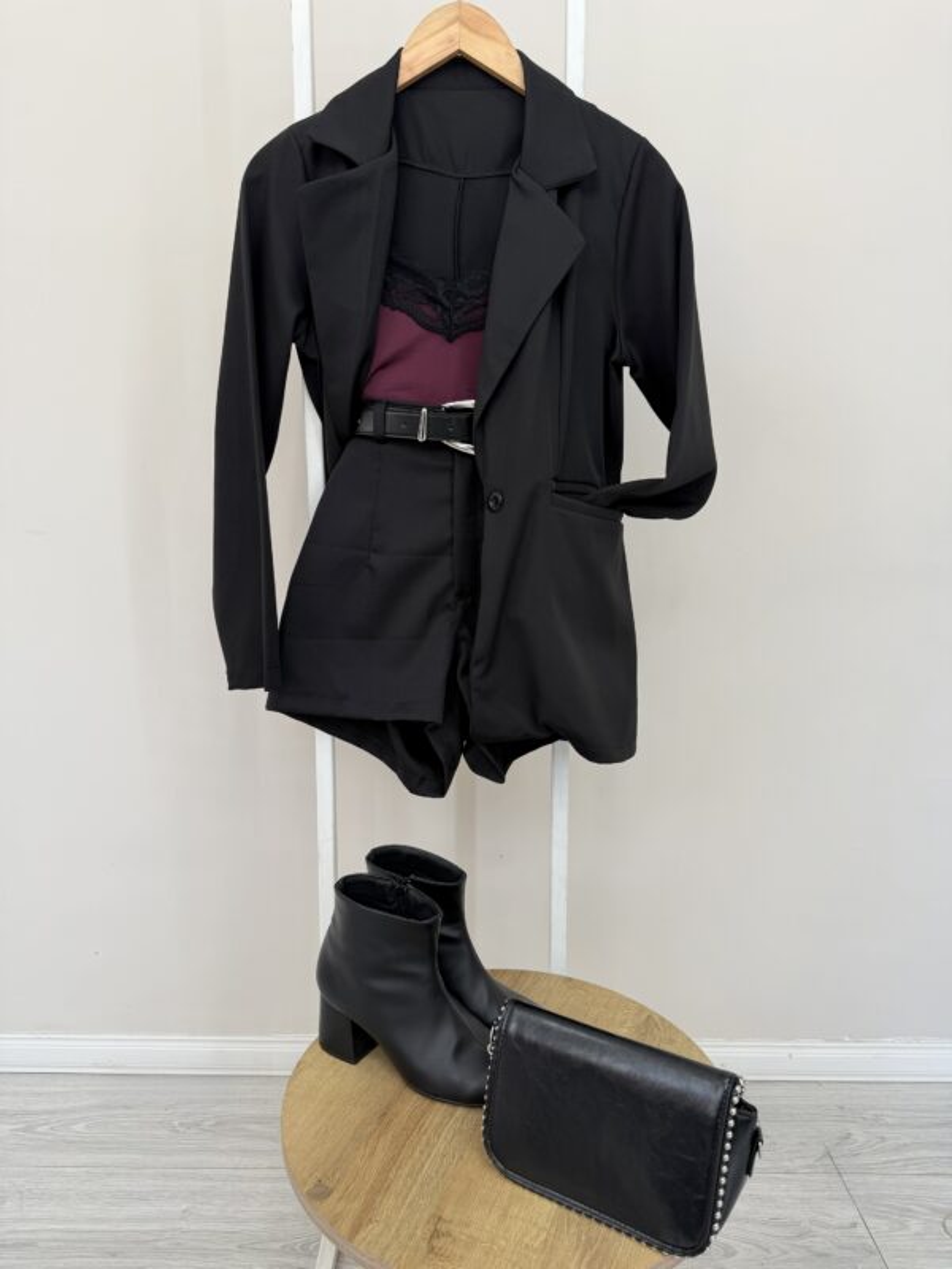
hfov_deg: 56.8
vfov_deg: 71.6
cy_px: 634
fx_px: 880
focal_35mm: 24
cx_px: 476
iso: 64
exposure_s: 1/121
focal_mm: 6.76
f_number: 1.78
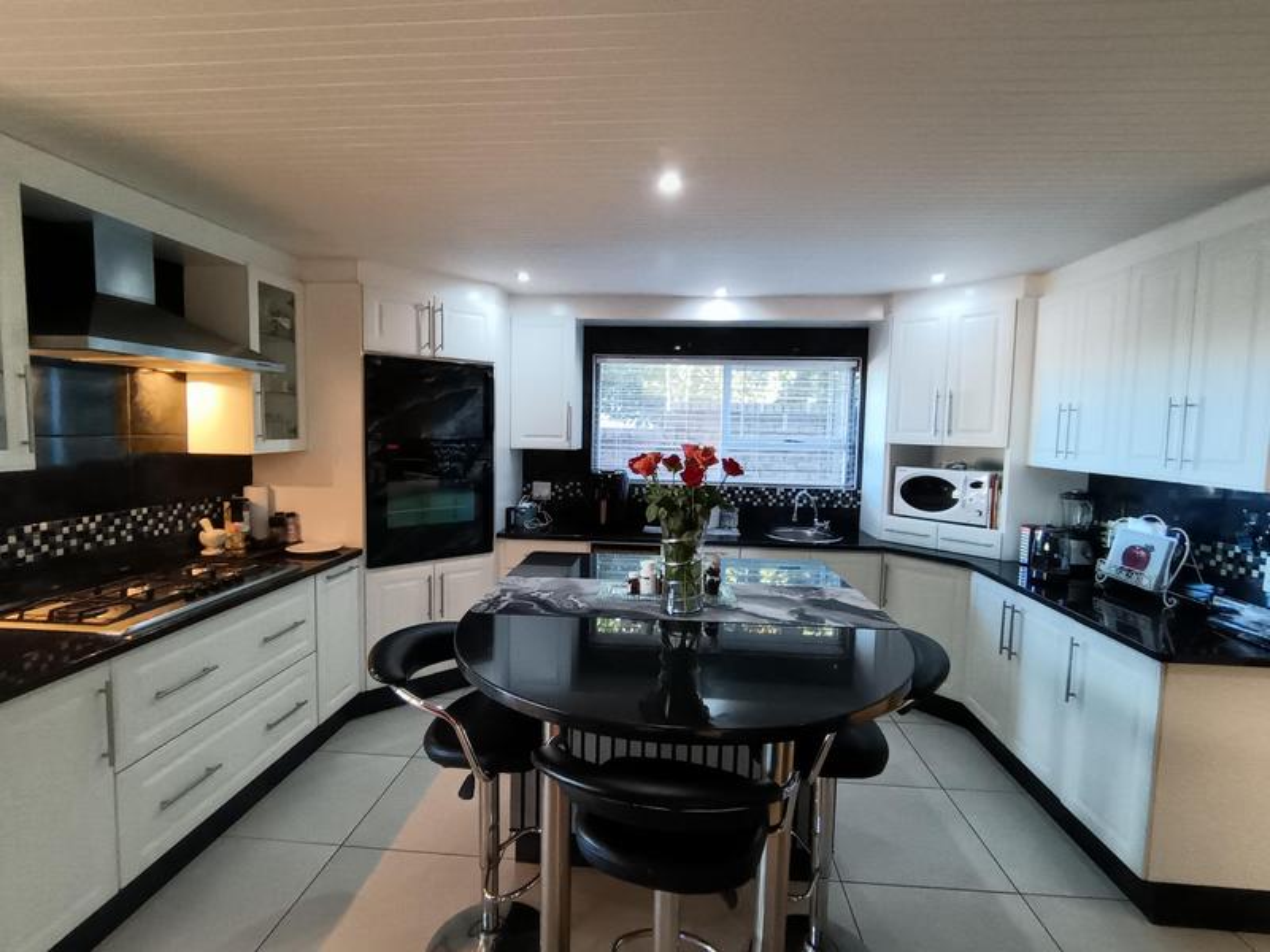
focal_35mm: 17
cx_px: 635
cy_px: 476
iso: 837
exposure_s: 1/25
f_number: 2.2
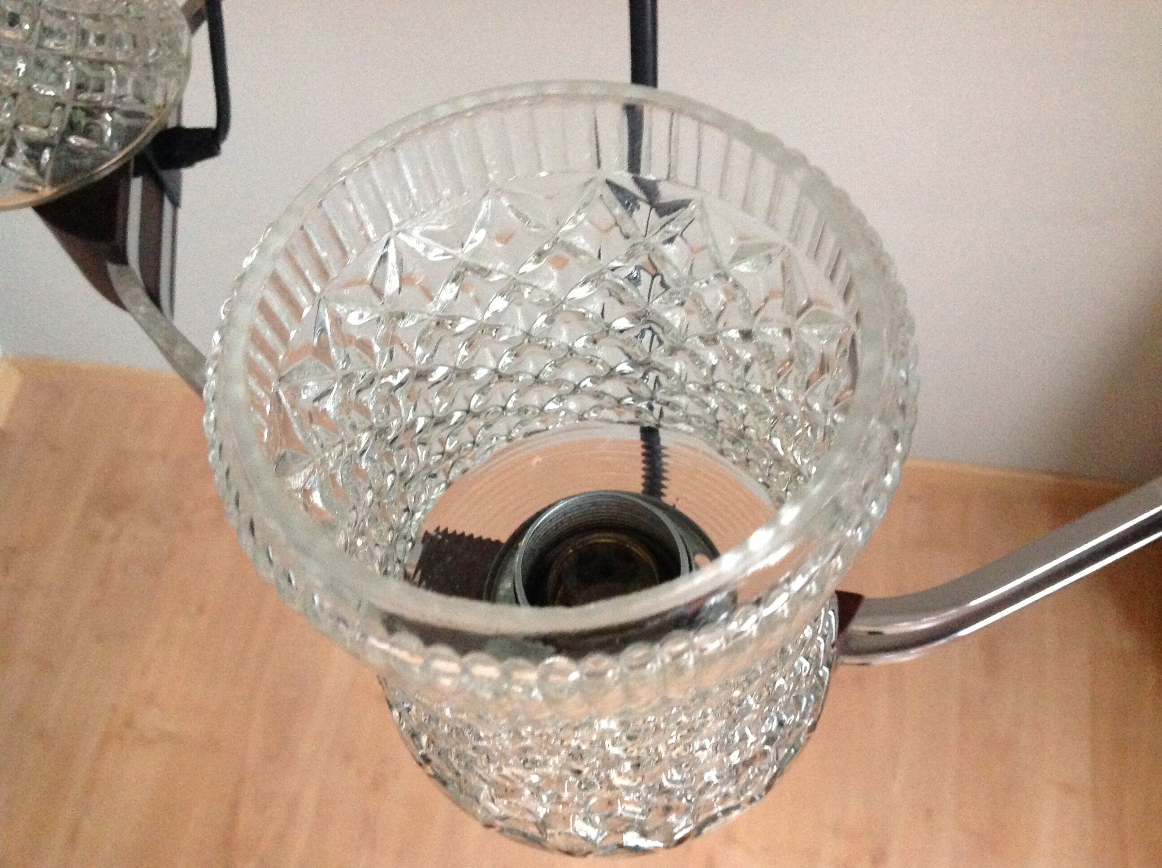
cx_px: 581
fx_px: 1173
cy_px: 434
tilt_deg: -62.7
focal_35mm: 35
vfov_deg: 40.6
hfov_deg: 52.7
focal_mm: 4.28
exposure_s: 1/15
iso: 640
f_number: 2.4
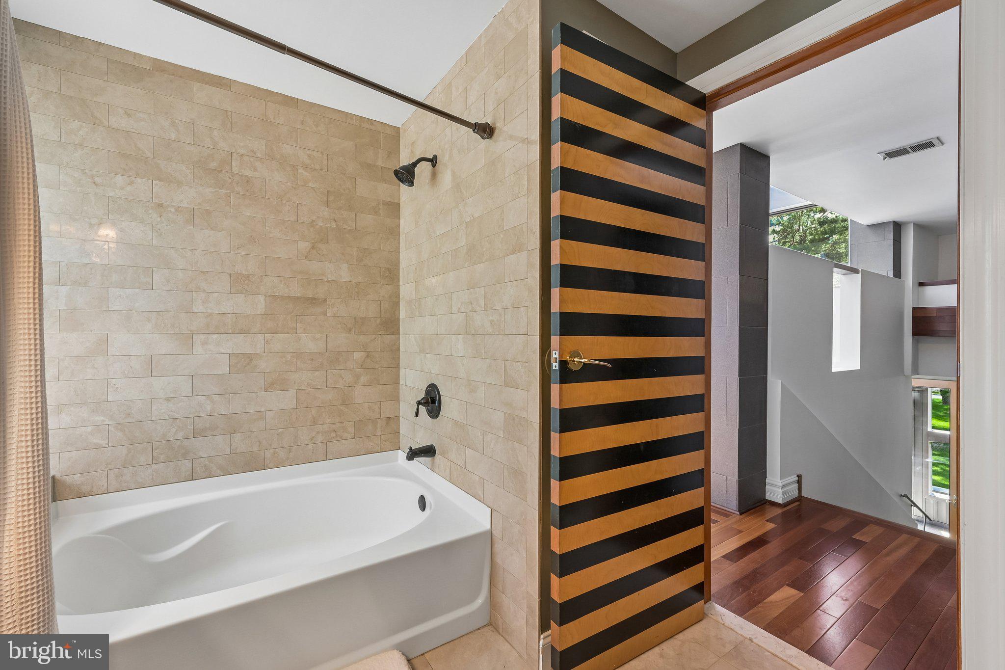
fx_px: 391
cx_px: 502
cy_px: 335
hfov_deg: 104.3
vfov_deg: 81.2
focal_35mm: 14
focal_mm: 14
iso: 400
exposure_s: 1/10
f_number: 11
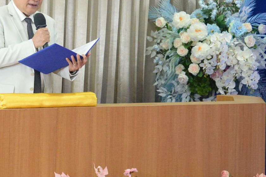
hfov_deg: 14.2
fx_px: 1057
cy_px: 17
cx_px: 36
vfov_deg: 9.6
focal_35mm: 143
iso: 6400
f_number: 4.2
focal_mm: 48
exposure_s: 1/400
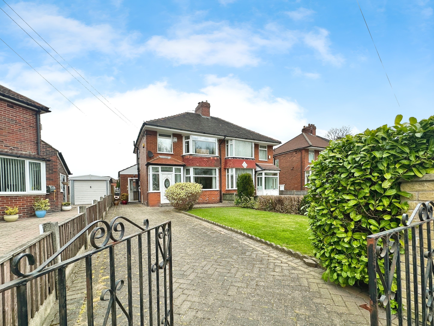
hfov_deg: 102.1
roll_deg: +2.2
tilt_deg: +5.6
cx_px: 217
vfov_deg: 85.7
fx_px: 176
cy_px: 163
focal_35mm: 14
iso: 40
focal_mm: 2.22
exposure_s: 1/739
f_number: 2.2
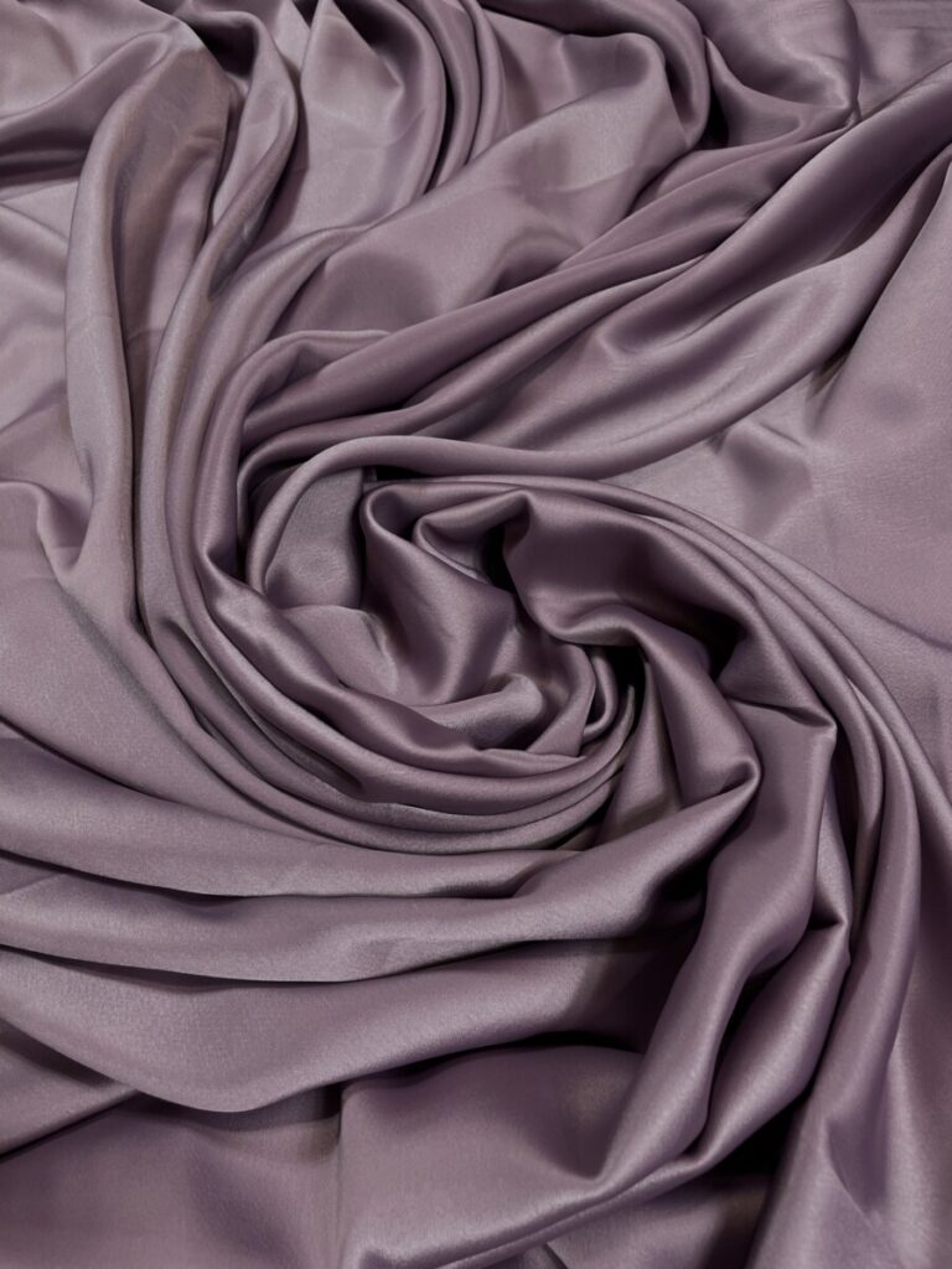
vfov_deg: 67.3
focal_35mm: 26
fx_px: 953
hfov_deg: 53.1
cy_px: 634
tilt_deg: -58.3
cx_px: 476
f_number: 1.6
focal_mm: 4.2
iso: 80
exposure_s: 1/100
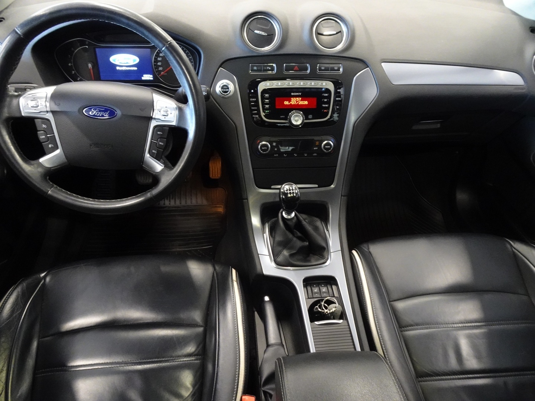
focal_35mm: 24
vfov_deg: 56.8
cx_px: 268
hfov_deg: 71.6
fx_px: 371
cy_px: 200
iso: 800
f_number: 3.5
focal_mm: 4.25
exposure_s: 1/13
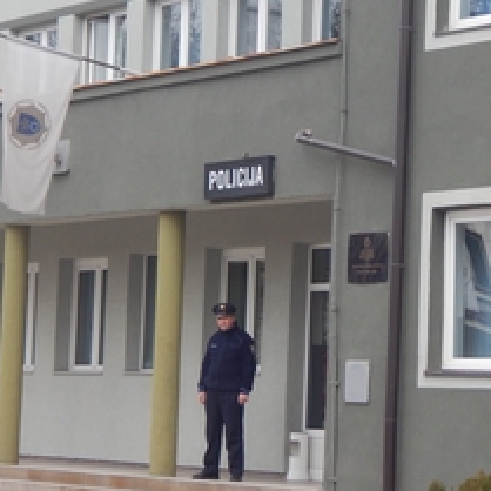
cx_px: 305
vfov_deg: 12.0
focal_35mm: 146
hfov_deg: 12.0
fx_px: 2343
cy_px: 187
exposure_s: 1/50
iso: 125
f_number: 4.1
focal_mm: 12.3
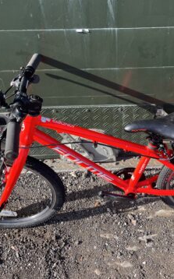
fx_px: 281
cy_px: 140
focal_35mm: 37
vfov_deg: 52.8
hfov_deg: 34.2
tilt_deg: -47.4
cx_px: 107
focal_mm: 5.1
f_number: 1.6
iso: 50
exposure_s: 1/777
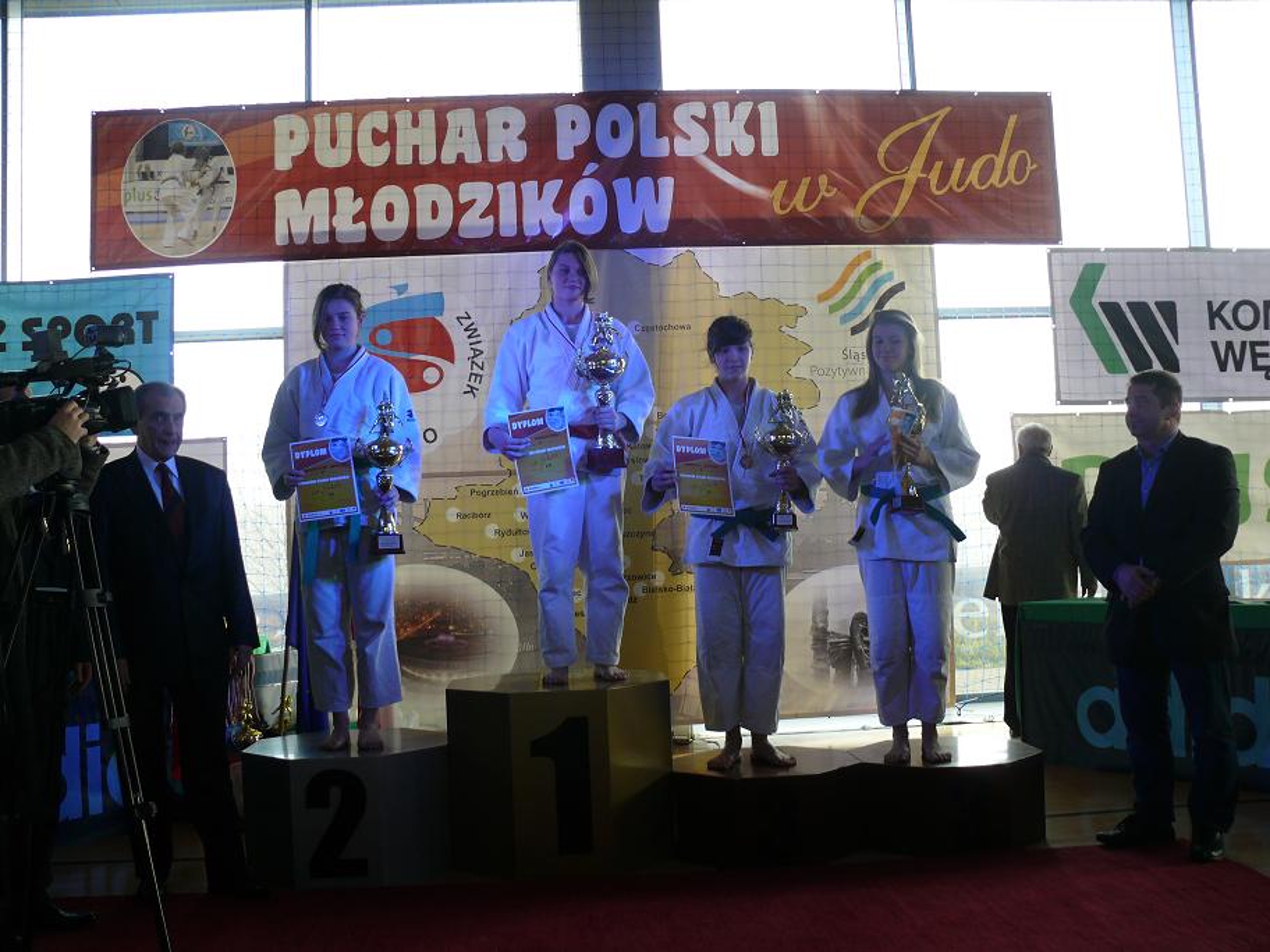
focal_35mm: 35
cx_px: 635
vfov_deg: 40.7
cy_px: 476
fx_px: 1284
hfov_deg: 52.6
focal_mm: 7.4
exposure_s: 1/40
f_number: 2.8
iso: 100
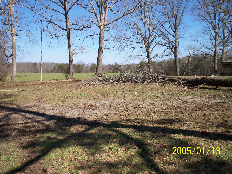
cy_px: 87
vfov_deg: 39.7
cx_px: 116
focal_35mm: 36
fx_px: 241
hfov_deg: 51.4
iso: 100
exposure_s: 1/486
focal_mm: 5.9
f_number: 4.5
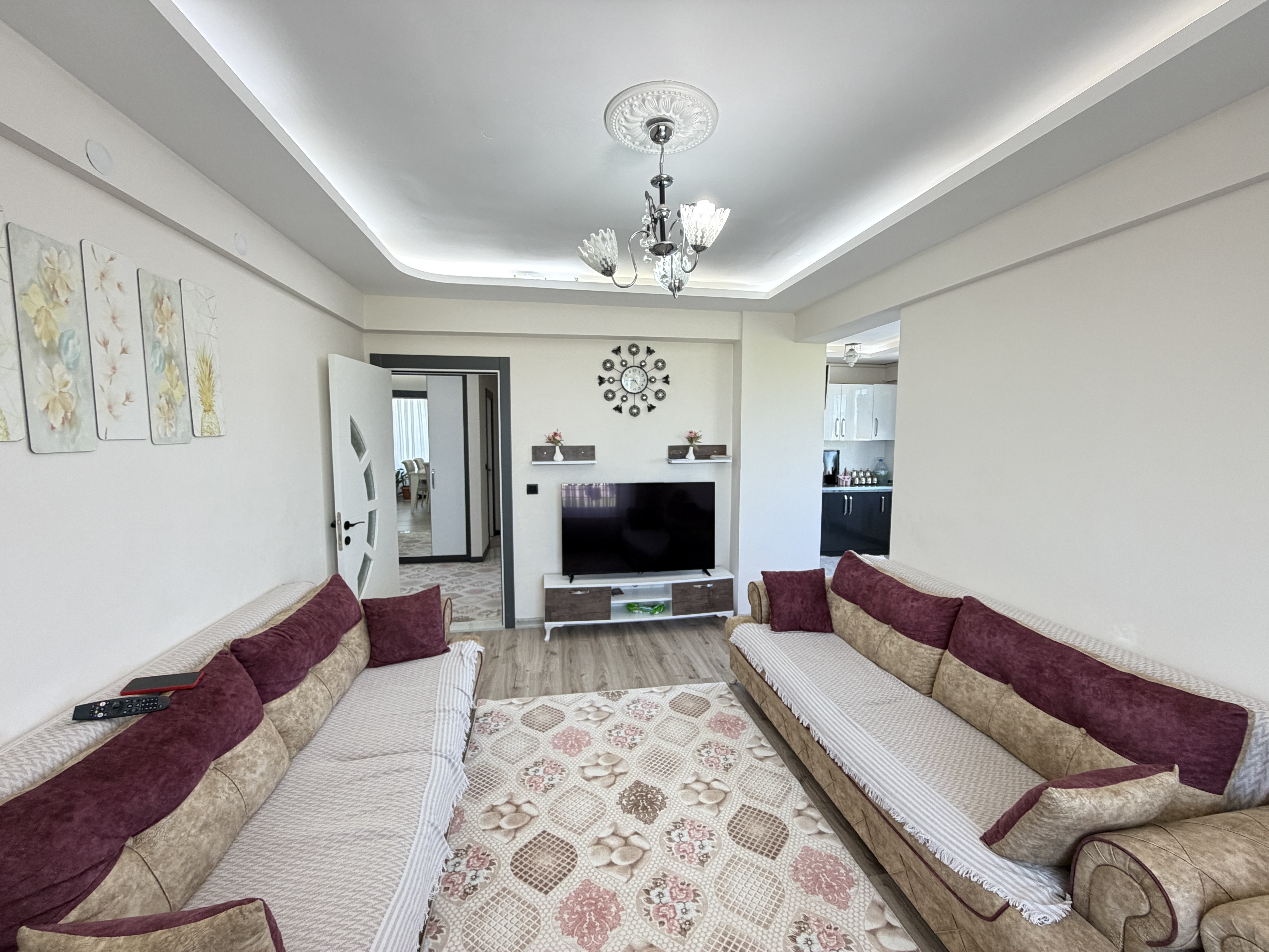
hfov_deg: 102.1
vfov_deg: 85.7
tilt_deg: -4.6
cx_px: 634
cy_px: 476
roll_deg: +0.2
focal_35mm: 14
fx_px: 513
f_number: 2.2
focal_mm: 2.22
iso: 250
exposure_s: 1/100
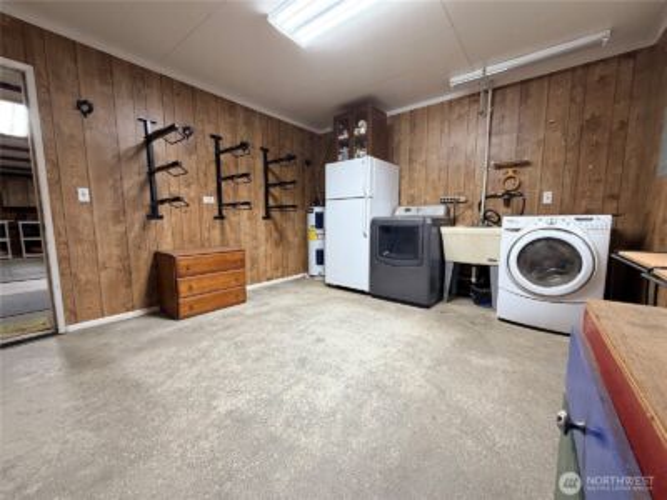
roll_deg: +0.7
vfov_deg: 85.7
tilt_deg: -7.1
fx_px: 270
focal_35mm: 14
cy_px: 250
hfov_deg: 102.1
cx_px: 334
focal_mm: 2.22
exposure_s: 1/60
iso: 250
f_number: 2.2
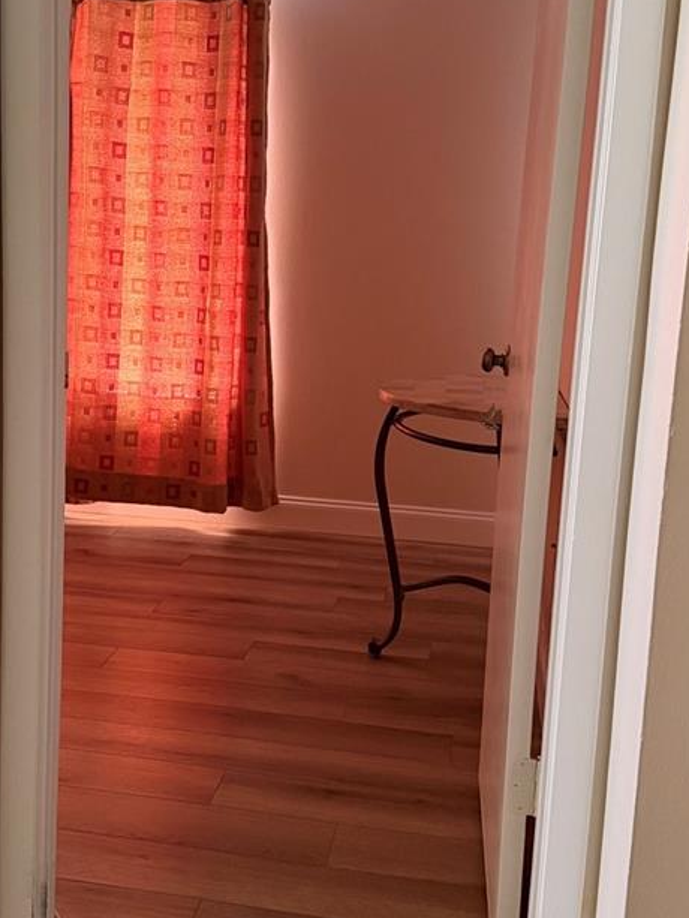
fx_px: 1247
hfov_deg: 30.7
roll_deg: -4.0
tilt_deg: -10.1
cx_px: 253
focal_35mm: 47
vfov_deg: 40.4
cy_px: 451
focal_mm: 6.76
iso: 800
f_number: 1.78
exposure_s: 1/60
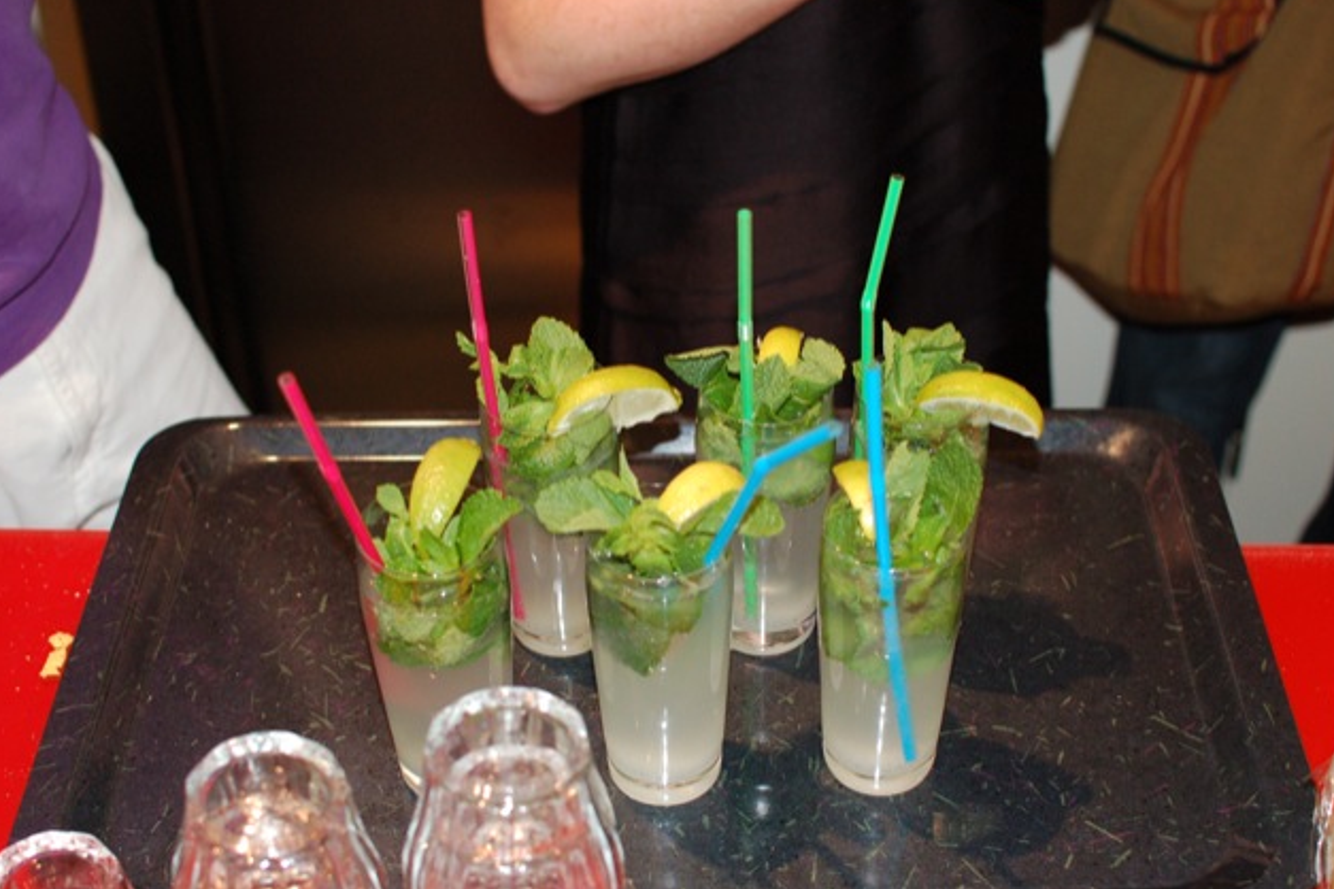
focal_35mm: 54
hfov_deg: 37.2
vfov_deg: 25.3
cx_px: 668
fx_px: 1983
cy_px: 441
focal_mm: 35
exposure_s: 1/60
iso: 800
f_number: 4
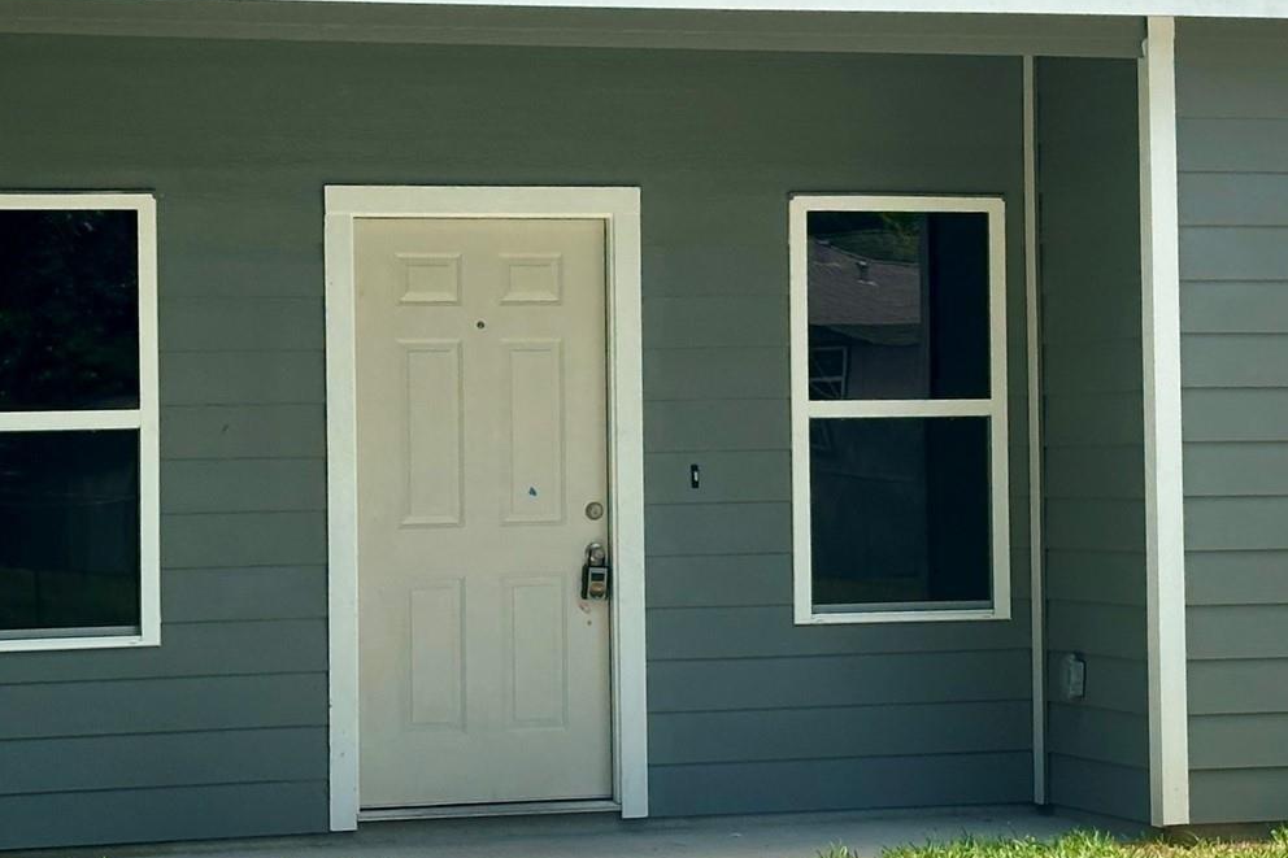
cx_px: 945
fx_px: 3684
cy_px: 358
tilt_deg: +1.9
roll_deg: +2.1
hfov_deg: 19.7
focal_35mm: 103
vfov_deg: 13.3
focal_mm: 6.86
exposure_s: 1/2732
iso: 64
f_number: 1.78
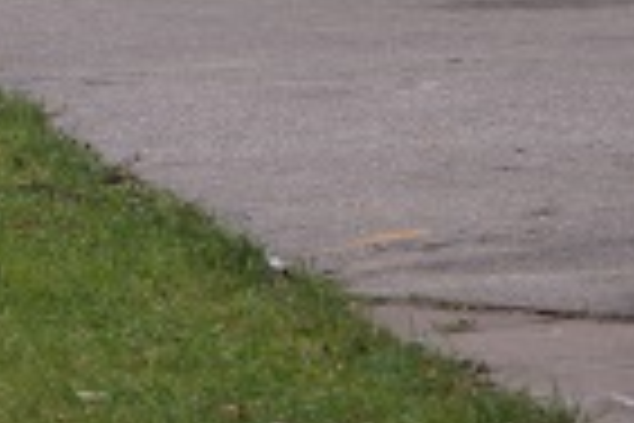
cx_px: 346
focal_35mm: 468
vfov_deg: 2.9
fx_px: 8238
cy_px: -644
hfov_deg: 4.4
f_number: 5.6
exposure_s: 1/160
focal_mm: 55
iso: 100
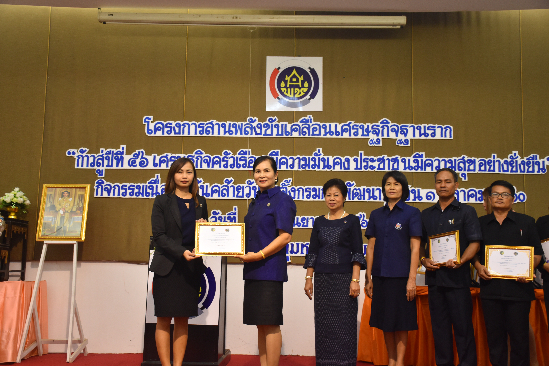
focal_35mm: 40
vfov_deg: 33.0
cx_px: 274
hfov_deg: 47.9
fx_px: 618
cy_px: 183
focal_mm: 27
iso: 800
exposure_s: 1/60
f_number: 4
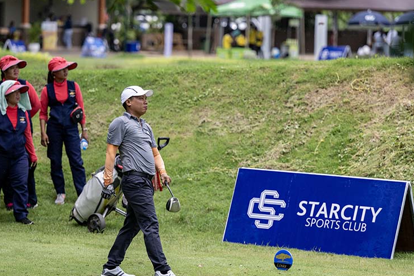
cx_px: 178
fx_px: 2105
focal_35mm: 183
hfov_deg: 11.2
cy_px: 151
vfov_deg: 7.5
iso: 250
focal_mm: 140
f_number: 2.8
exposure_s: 1/3200
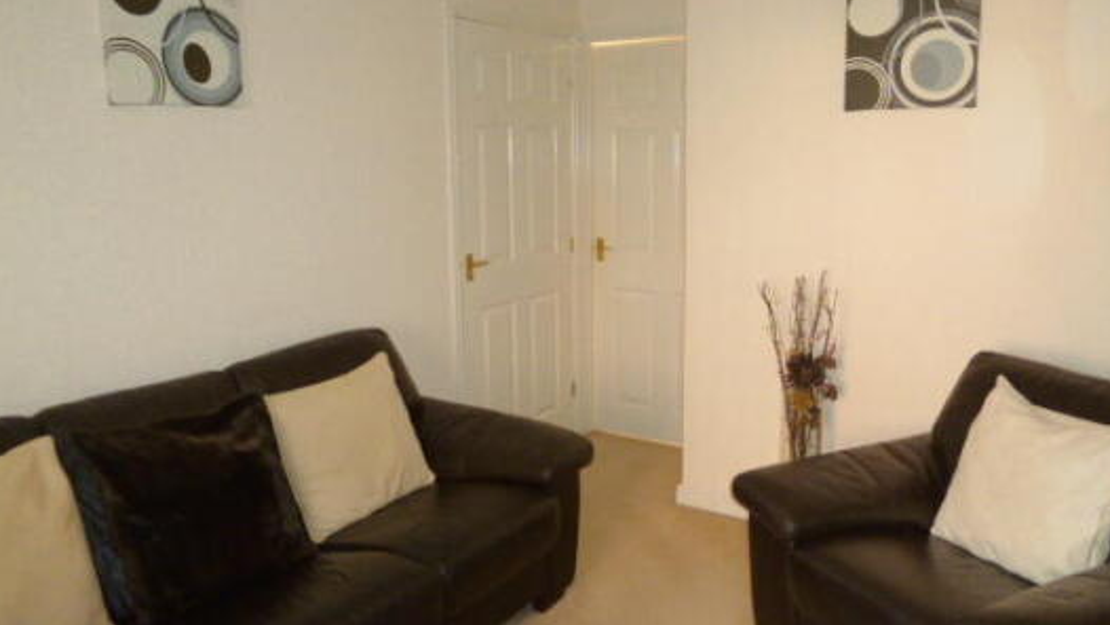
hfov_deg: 66.1
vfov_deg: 40.2
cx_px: 564
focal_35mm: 29
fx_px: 854
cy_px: 309
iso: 250
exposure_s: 1/60
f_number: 2.5
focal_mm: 4.3
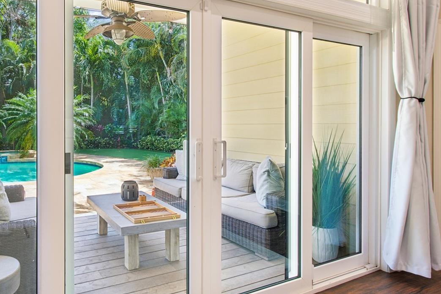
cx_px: 142
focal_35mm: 23
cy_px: 116
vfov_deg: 54.7
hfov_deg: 73.5
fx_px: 282
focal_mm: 10
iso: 100
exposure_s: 1/100
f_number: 7.1
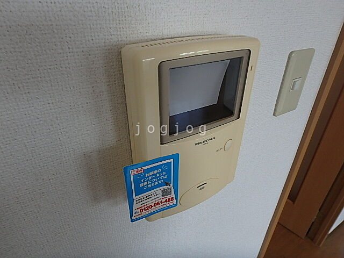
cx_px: 172
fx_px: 209
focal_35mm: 21
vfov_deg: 63.4
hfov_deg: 79.0
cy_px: 129
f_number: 3.5
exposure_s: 1/60
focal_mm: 3.7
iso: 200
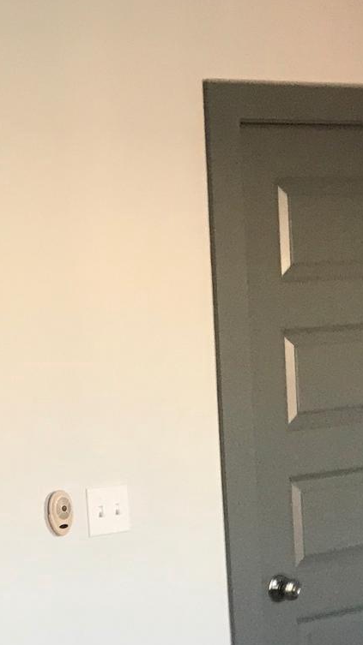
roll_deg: +2.9
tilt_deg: -6.9
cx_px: 10
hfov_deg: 14.3
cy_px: 582
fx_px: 1422
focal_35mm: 83
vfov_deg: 24.8
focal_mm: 3.99
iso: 32
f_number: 1.8
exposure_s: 1/30
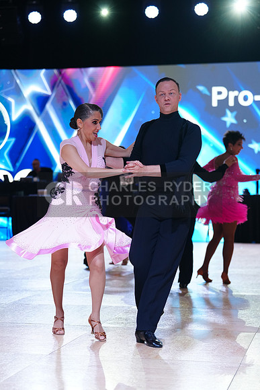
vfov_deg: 26.3
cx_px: 130
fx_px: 834
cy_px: 195
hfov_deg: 17.7
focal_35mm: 77
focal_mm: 77
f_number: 2.8
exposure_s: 1/400
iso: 800
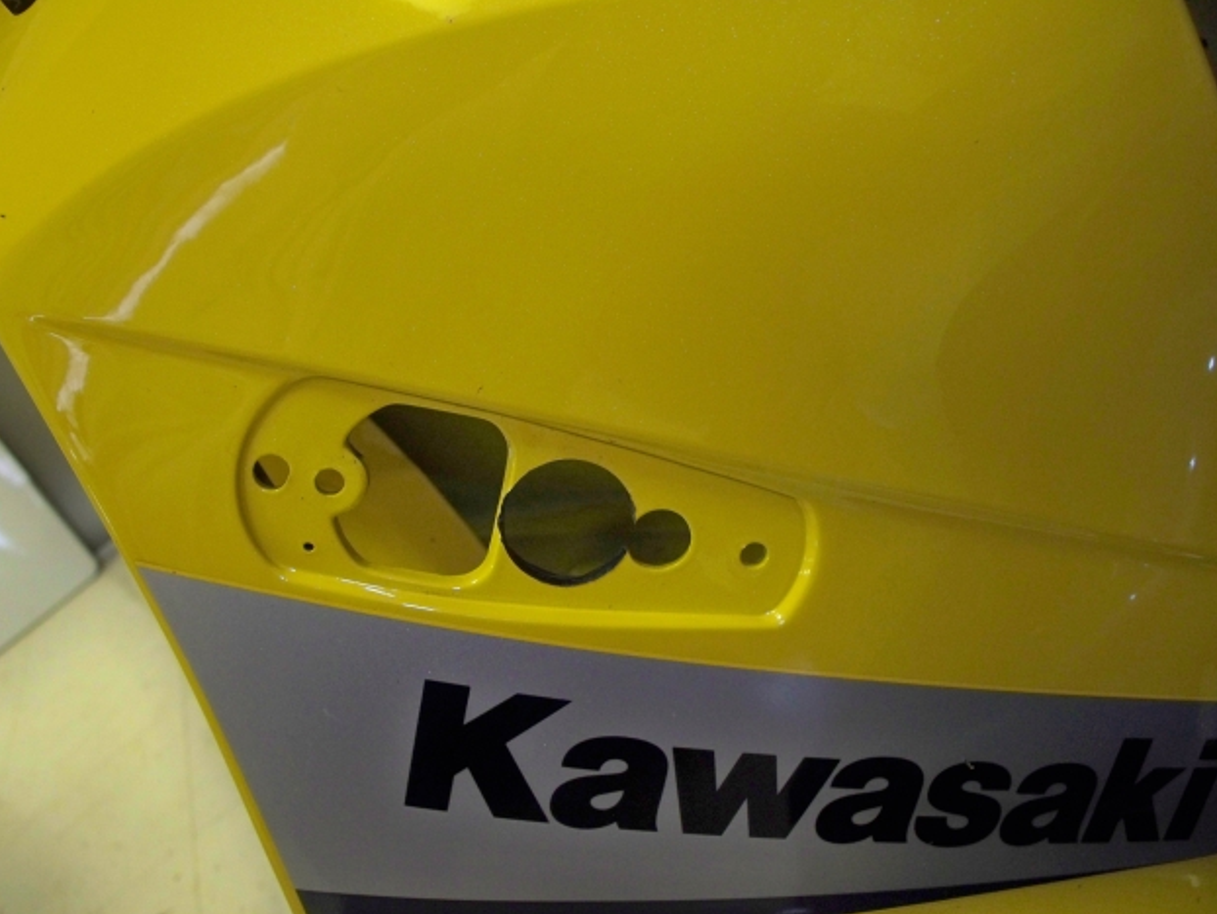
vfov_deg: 39.7
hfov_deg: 51.3
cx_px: 612
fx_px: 1266
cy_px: 446
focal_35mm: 36
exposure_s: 1/30
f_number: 2.8
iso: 200
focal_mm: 7.5
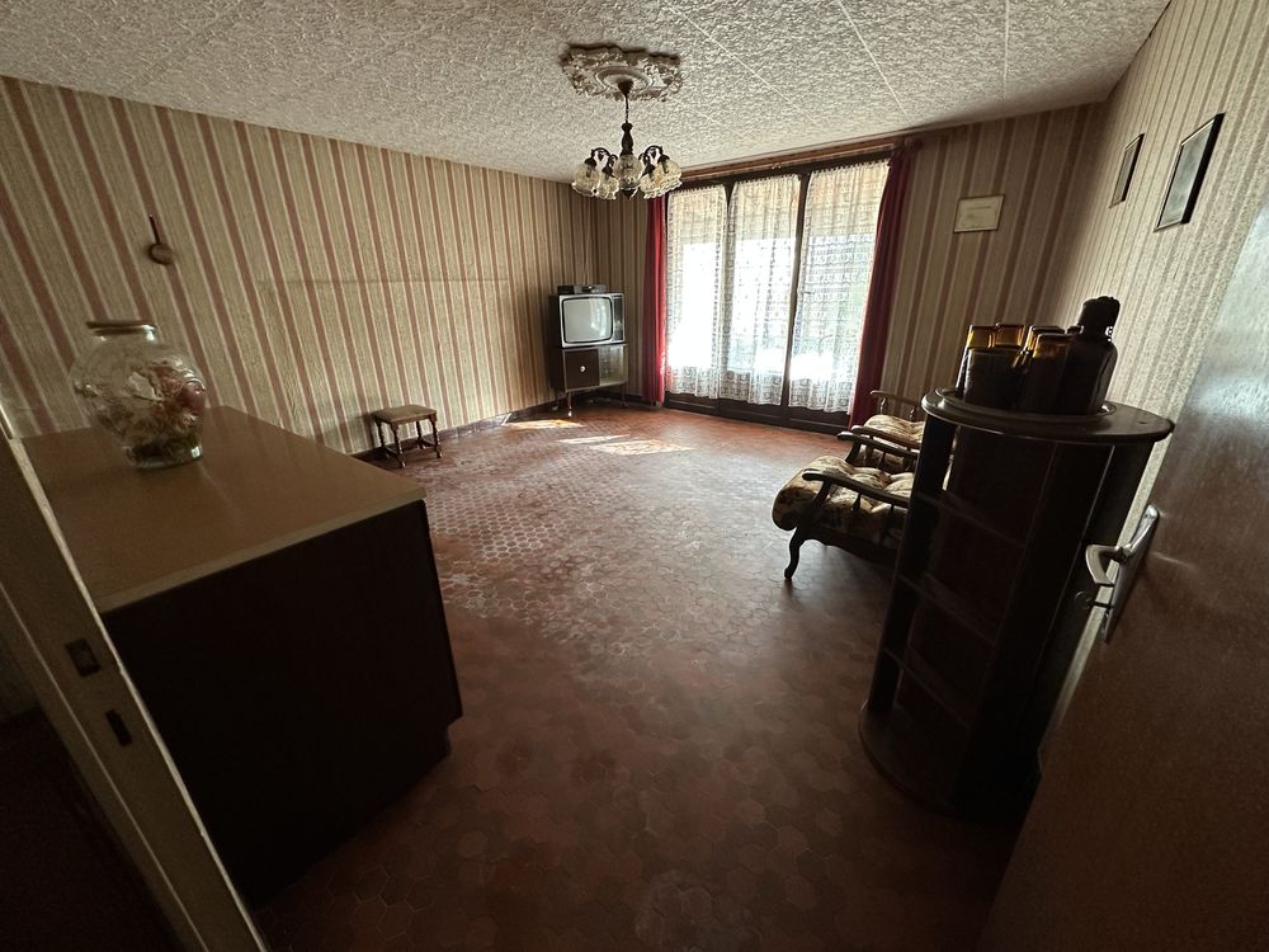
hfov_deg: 102.1
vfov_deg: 85.7
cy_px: 476
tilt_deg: -21.0
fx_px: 513
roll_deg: +1.3
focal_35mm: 14
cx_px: 634
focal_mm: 2.22
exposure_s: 1/60
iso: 400
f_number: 2.2
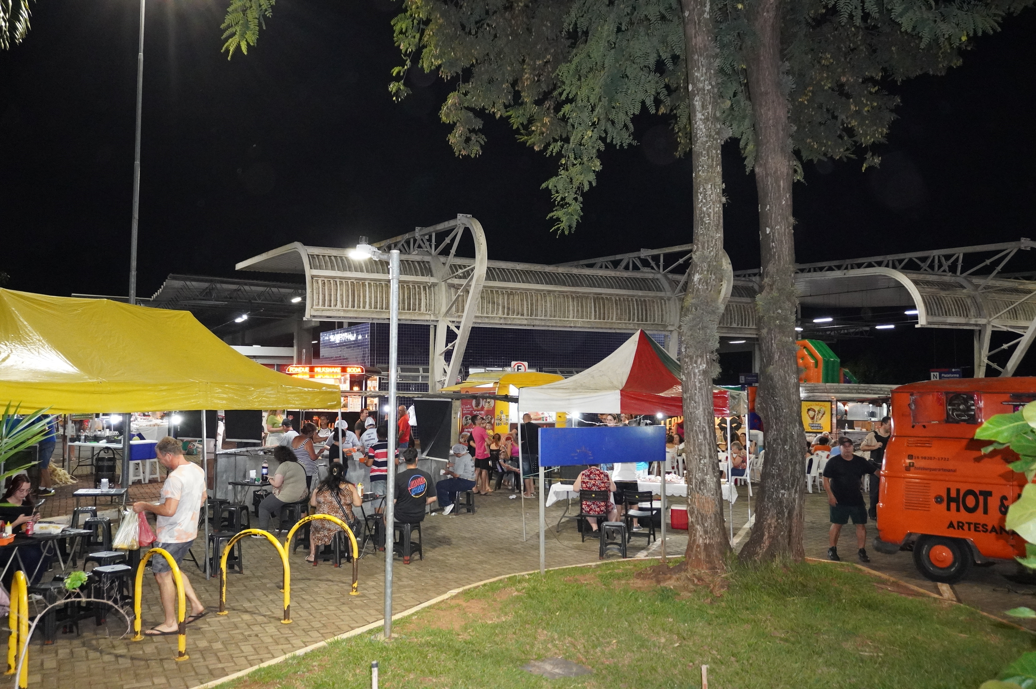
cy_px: 344
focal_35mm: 30
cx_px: 518
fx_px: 863
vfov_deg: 43.5
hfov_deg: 62.0
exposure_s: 1/125
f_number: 4
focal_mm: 20
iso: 5000
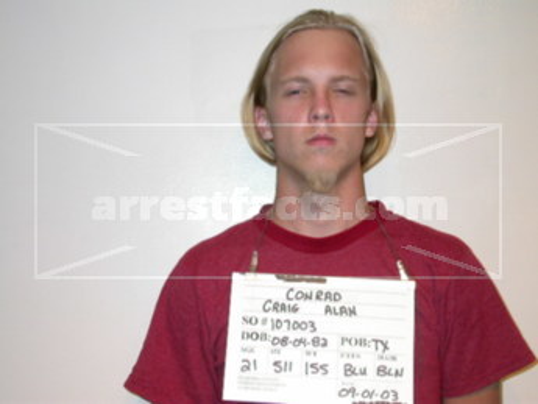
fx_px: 933
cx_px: 269
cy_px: 202
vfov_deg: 24.4
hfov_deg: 32.2
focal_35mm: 60
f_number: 3.1
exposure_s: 1/60.3
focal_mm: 12.6
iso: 100
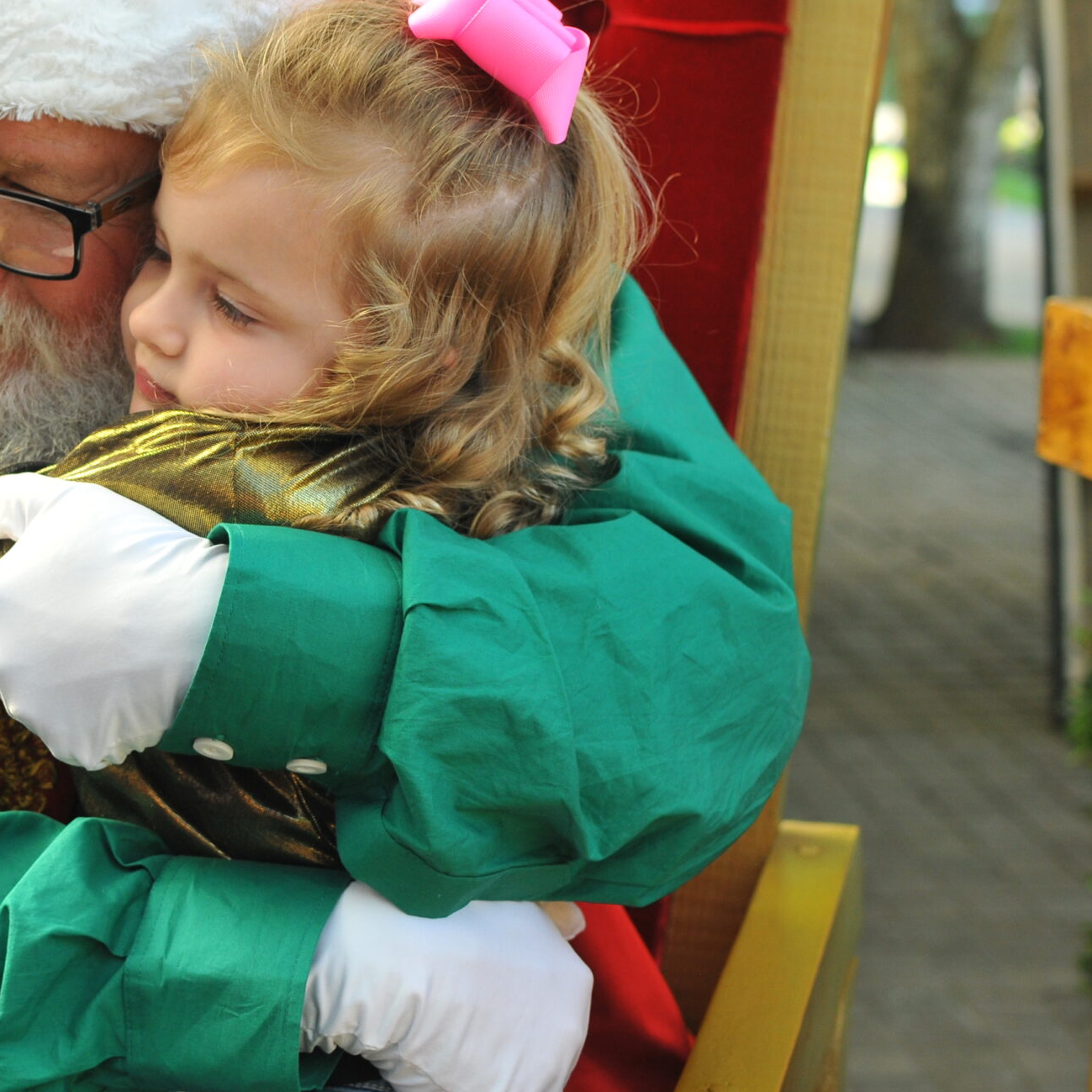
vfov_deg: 19.7
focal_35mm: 88
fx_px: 3135
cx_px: 55
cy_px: 461
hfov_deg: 19.3
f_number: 3.2
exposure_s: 1/200
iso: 320
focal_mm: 35
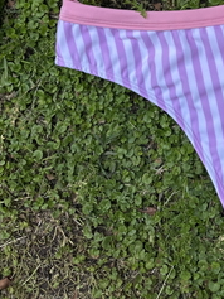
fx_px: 465
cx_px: 210
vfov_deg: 31.4
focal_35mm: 54
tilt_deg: -83.2
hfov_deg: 26.0
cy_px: -33
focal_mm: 6.86
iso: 80
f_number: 1.78
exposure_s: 1/887
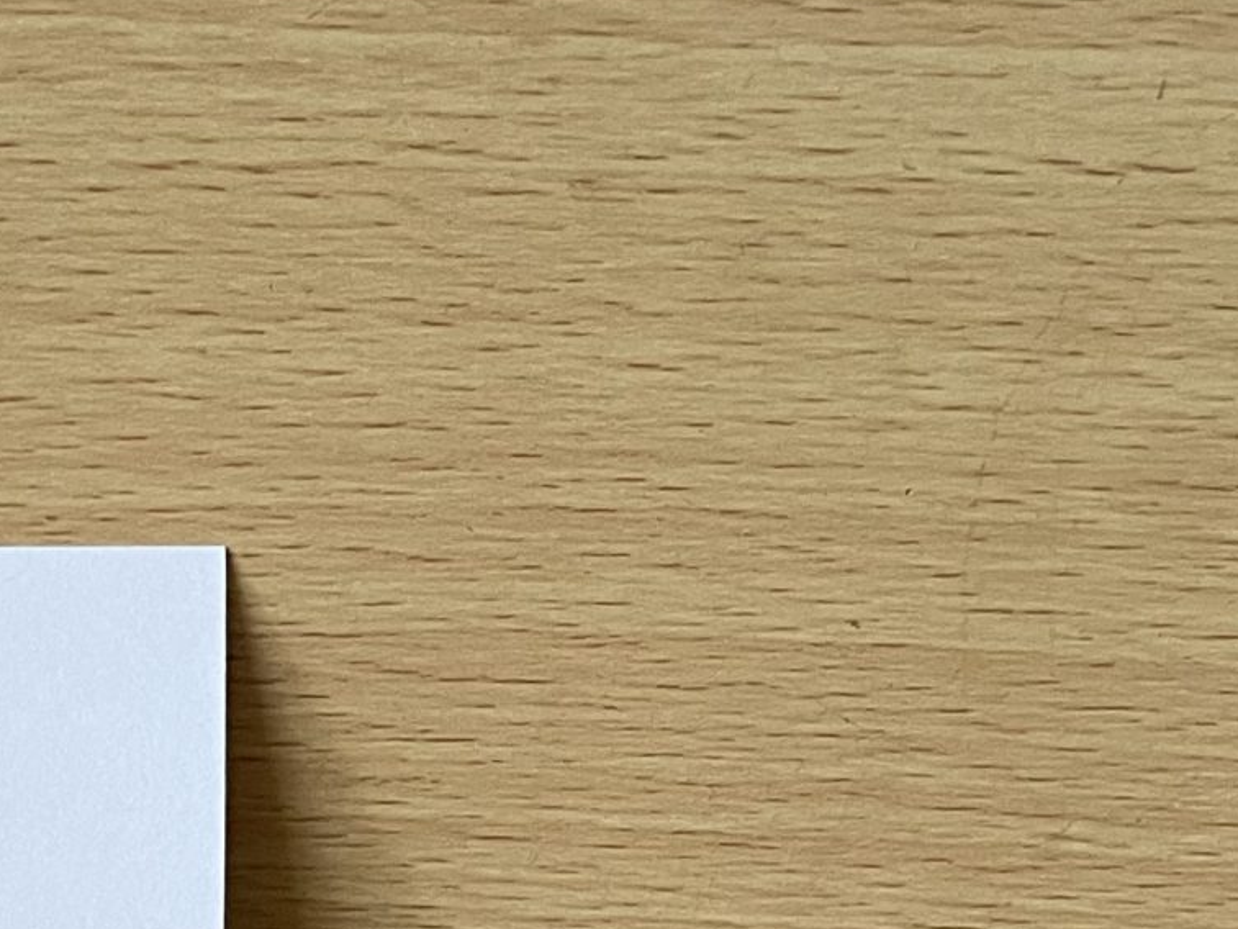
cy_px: 1345
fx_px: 3147
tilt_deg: -22.8
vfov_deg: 15.6
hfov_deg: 19.3
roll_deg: -0.2
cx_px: -640
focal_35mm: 88
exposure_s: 1/85
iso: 125
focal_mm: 4.2
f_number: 1.6
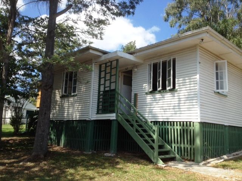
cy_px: 90
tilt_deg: +8.3
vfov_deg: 40.7
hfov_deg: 52.6
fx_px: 245
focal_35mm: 35
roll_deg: -1.4
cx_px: 121
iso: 50
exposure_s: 1/1126
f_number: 2.4
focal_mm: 4.28
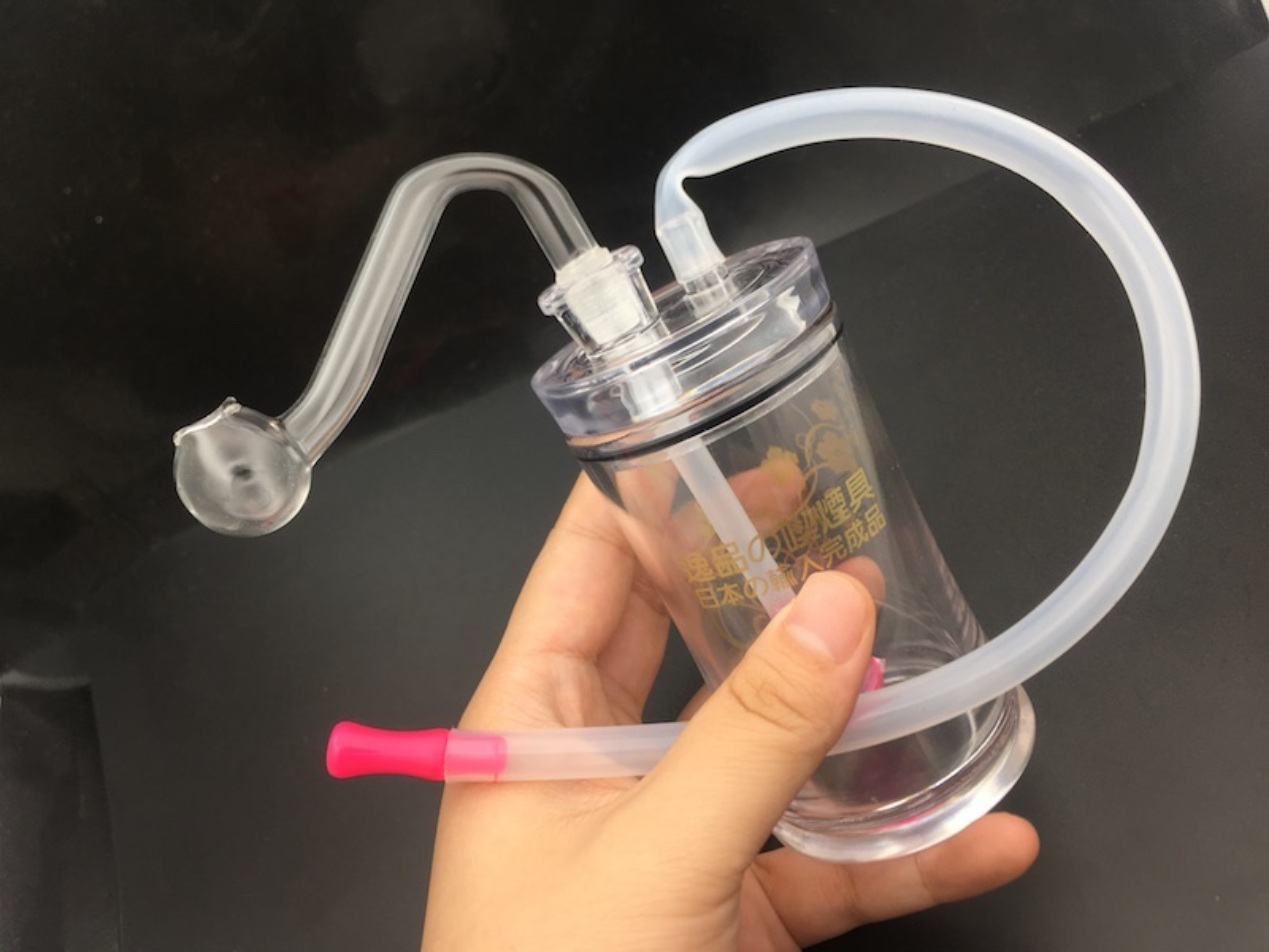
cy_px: 476
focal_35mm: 29
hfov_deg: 61.7
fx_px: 1063
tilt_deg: -38.8
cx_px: 634
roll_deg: +24.2
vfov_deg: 48.2
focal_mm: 4.15
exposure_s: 1/100
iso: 32
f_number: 2.2
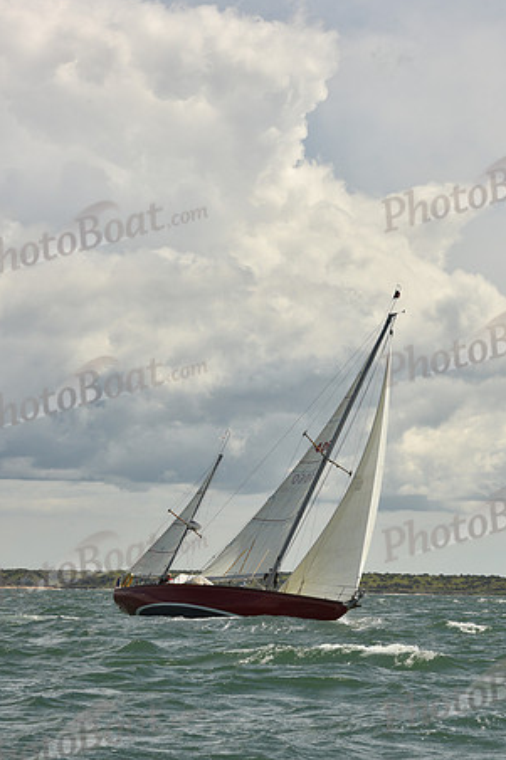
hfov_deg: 9.2
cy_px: 456
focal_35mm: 149
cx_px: 295
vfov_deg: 13.8
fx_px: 3144
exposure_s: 1/800
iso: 320
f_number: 13
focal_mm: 116
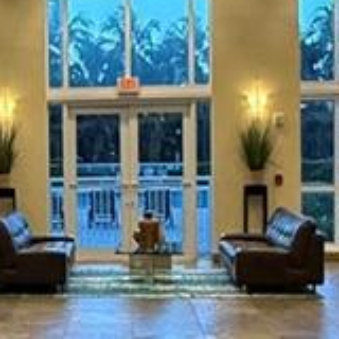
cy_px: 189
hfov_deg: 18.1
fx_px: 1030
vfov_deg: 18.7
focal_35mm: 93
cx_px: -17
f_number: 2.2
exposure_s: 1/120
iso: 500
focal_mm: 2.22
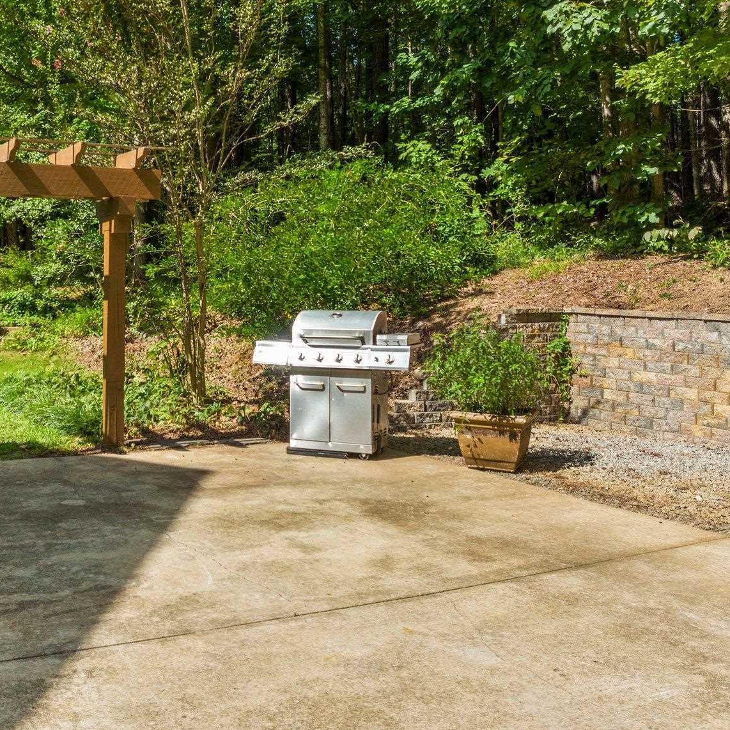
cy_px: 243
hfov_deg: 42.6
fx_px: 907
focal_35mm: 38
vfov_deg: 43.2
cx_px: 190
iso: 110
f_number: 2.8
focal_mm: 12.29
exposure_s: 1/200
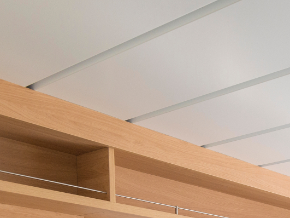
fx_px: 486
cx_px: 423
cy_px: 346
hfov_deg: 25.7
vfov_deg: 20.6
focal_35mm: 58
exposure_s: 1/40
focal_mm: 16
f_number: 6.3
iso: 800
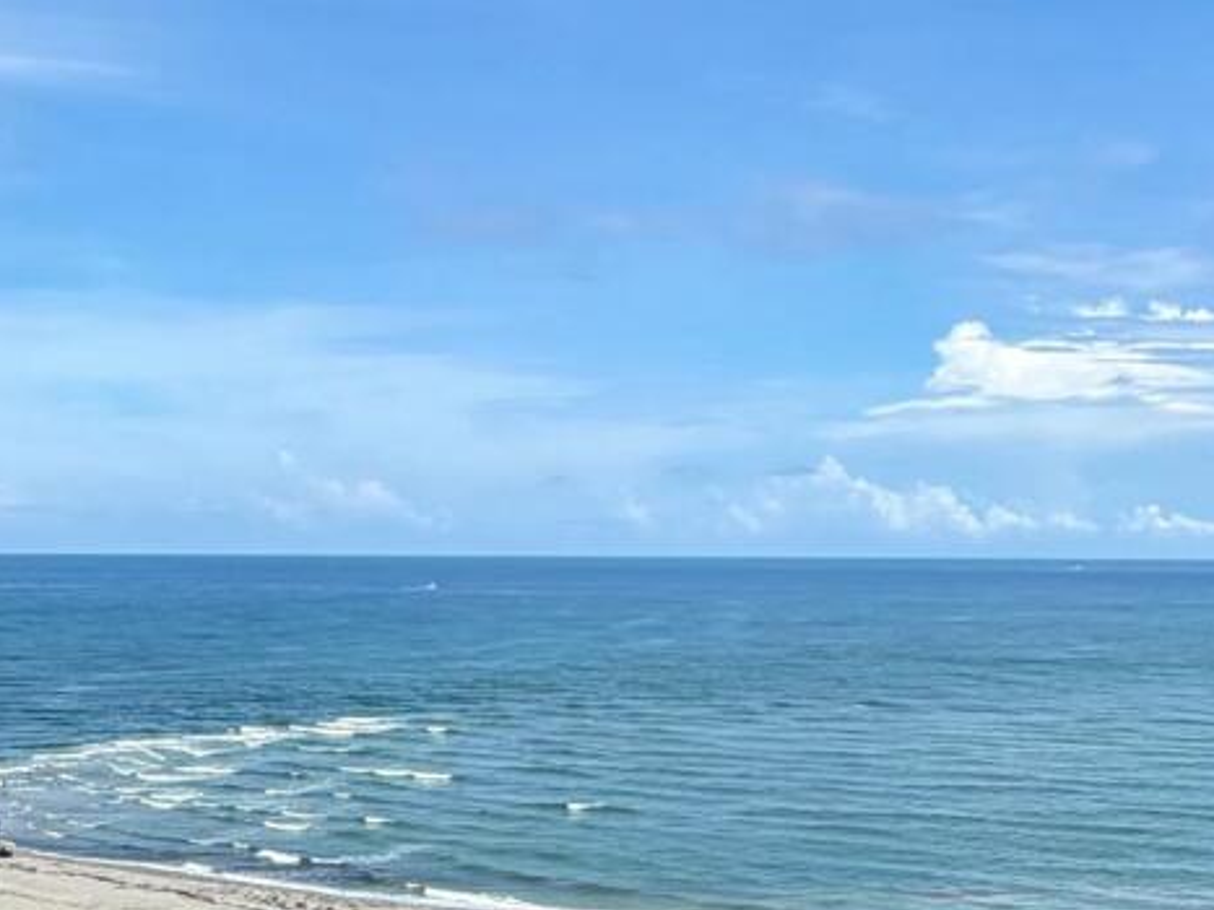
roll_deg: -0.1
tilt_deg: -5.6
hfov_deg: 32.1
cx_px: 468
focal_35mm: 60
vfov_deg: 23.9
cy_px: 767
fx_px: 2104
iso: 20
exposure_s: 1/1464
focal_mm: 2.22
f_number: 2.2
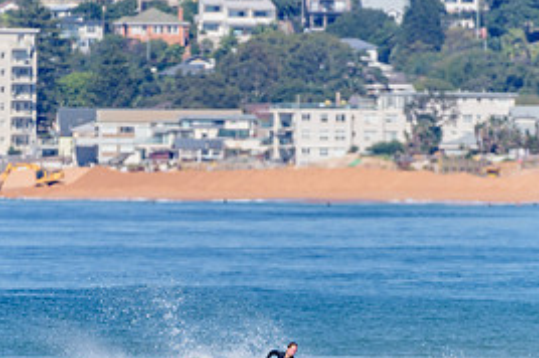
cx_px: 272
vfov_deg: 1.3
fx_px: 16210
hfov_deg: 1.9
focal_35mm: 1084
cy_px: 387
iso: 125
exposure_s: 1/2000
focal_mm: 500
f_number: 5.6
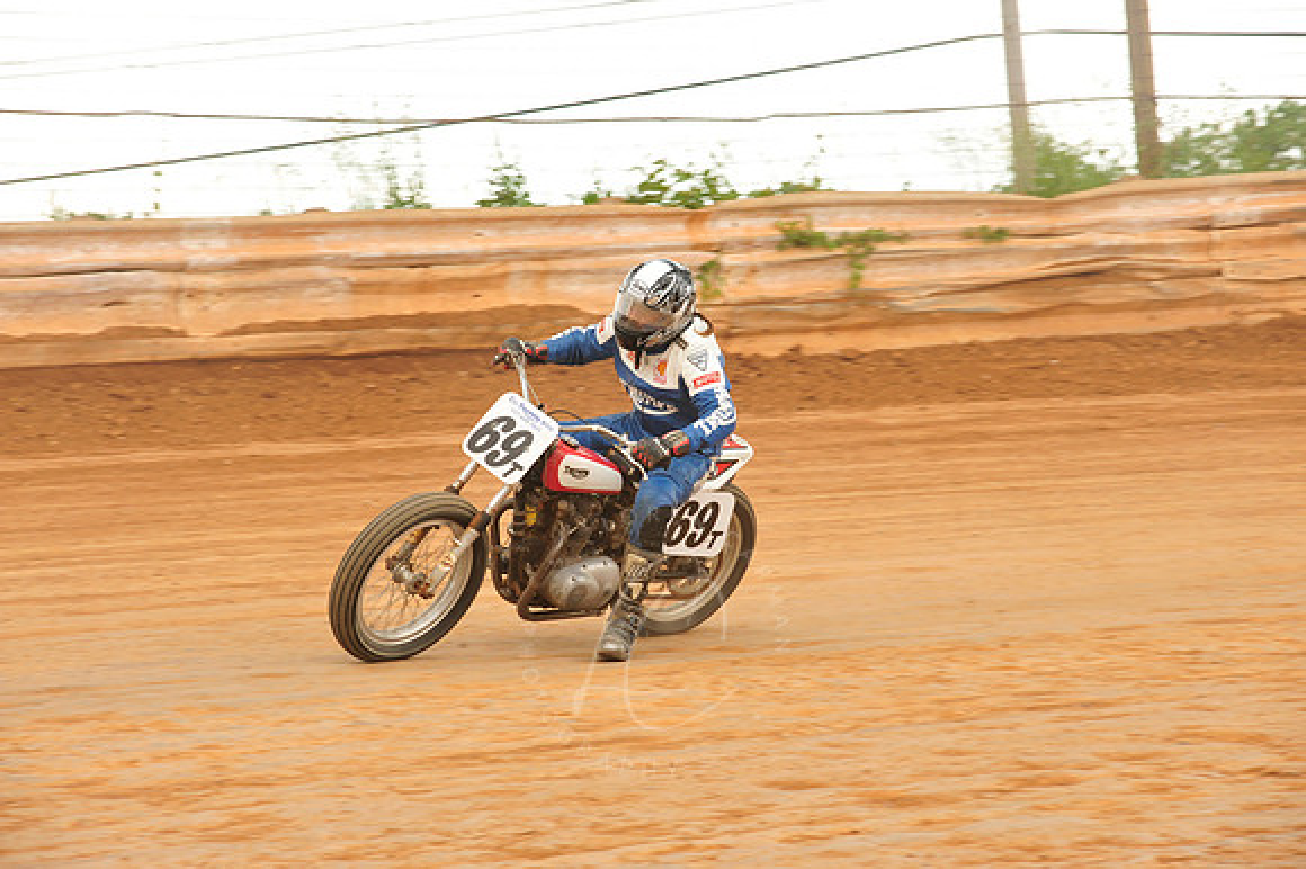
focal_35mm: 145
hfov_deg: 14.2
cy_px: 434
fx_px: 5257
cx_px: 653
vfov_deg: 9.5
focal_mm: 145
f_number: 9
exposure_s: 1/400
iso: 800
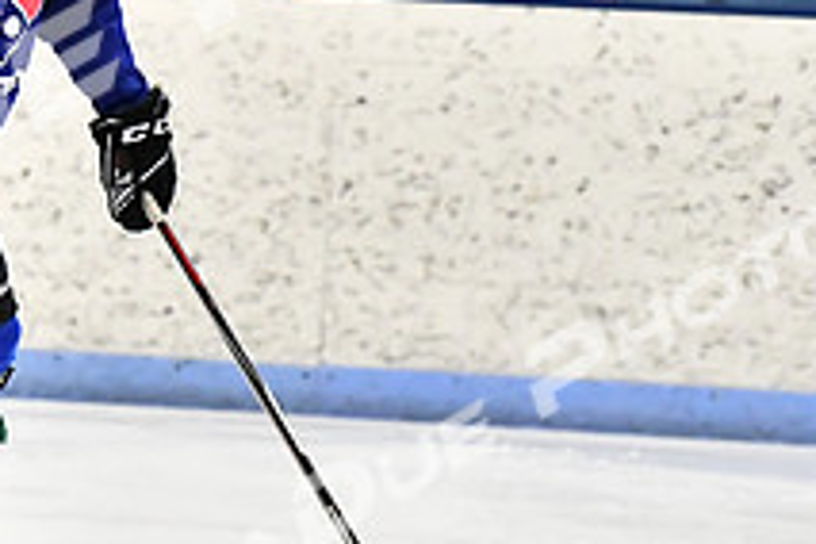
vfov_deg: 2.6
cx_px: -38
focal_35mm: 530
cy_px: 90
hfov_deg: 3.9
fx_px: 12012
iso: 6400
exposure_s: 1/1250
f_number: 3.2
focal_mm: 130
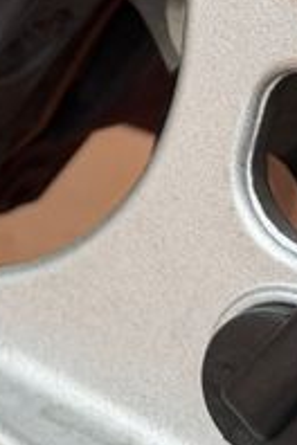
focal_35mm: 161
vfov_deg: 12.6
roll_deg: -19.6
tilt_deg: -34.4
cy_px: -16
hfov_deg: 8.5
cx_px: -34
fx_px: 1992
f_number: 1.78
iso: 80
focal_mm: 6.76
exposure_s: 1/409
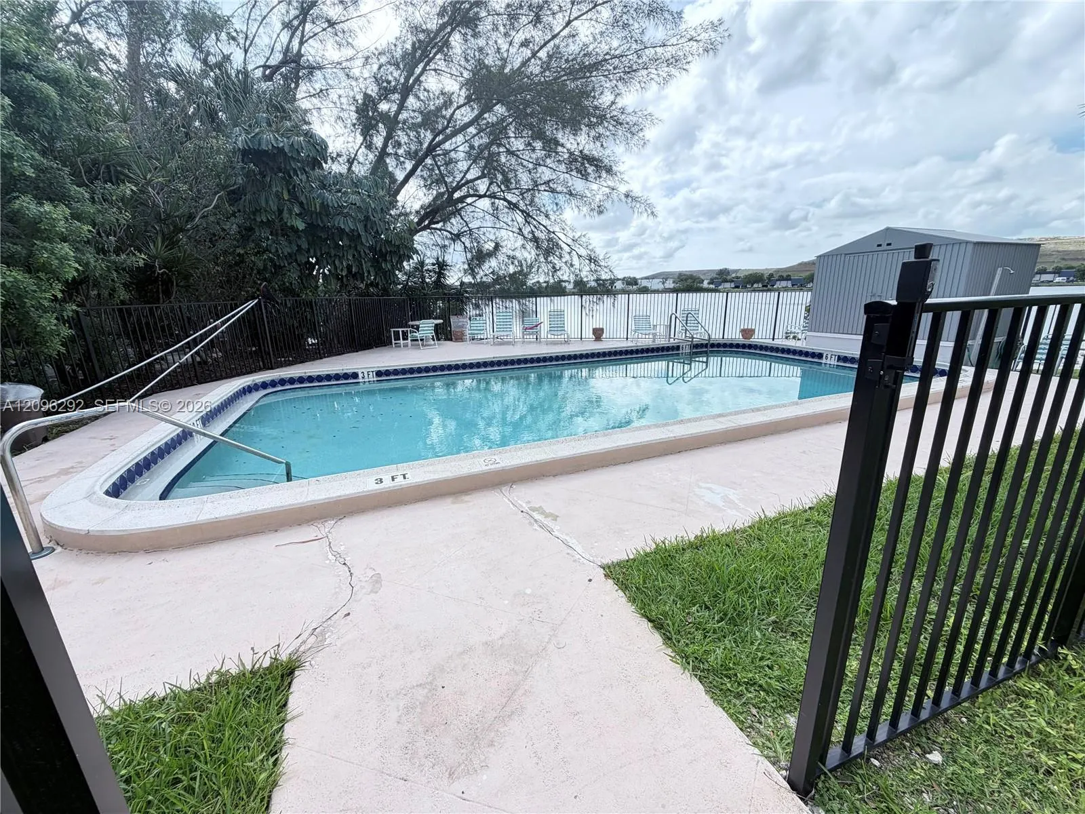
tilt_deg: -15.1
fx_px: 439
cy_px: 407
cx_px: 542
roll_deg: +1.7
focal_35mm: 14
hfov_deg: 102.1
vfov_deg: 85.7
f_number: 2.2
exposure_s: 1/502
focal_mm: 2.22
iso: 40
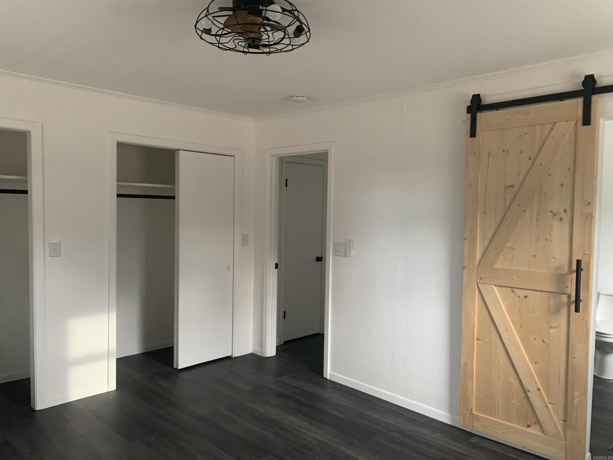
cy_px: 230
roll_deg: -0.7
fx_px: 460
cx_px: 306
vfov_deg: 53.1
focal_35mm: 26
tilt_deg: -4.0
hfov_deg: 67.3
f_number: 1.8
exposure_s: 1/60
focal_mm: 4.25
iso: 250
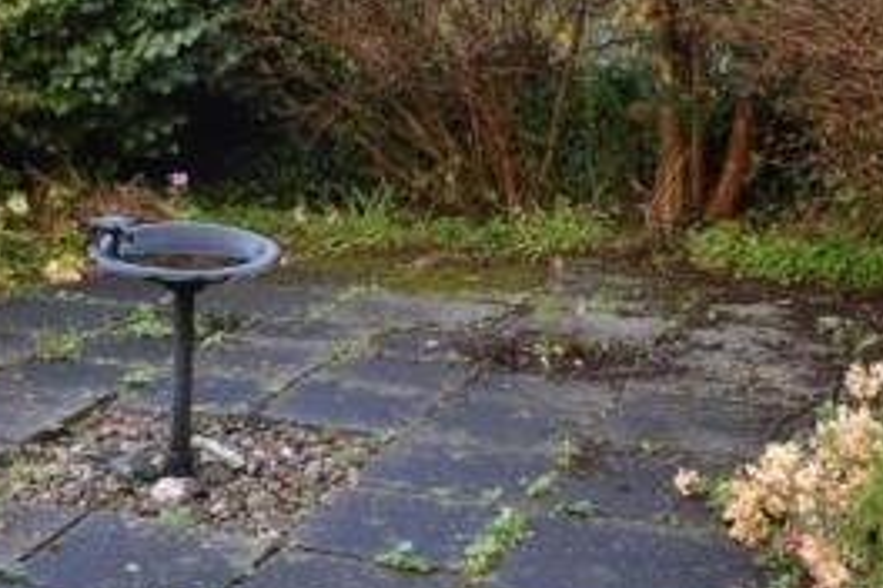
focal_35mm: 67
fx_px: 1643
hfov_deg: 29.7
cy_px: 239
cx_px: 249
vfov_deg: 20.3
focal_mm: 18
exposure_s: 1/160
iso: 400
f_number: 6.3
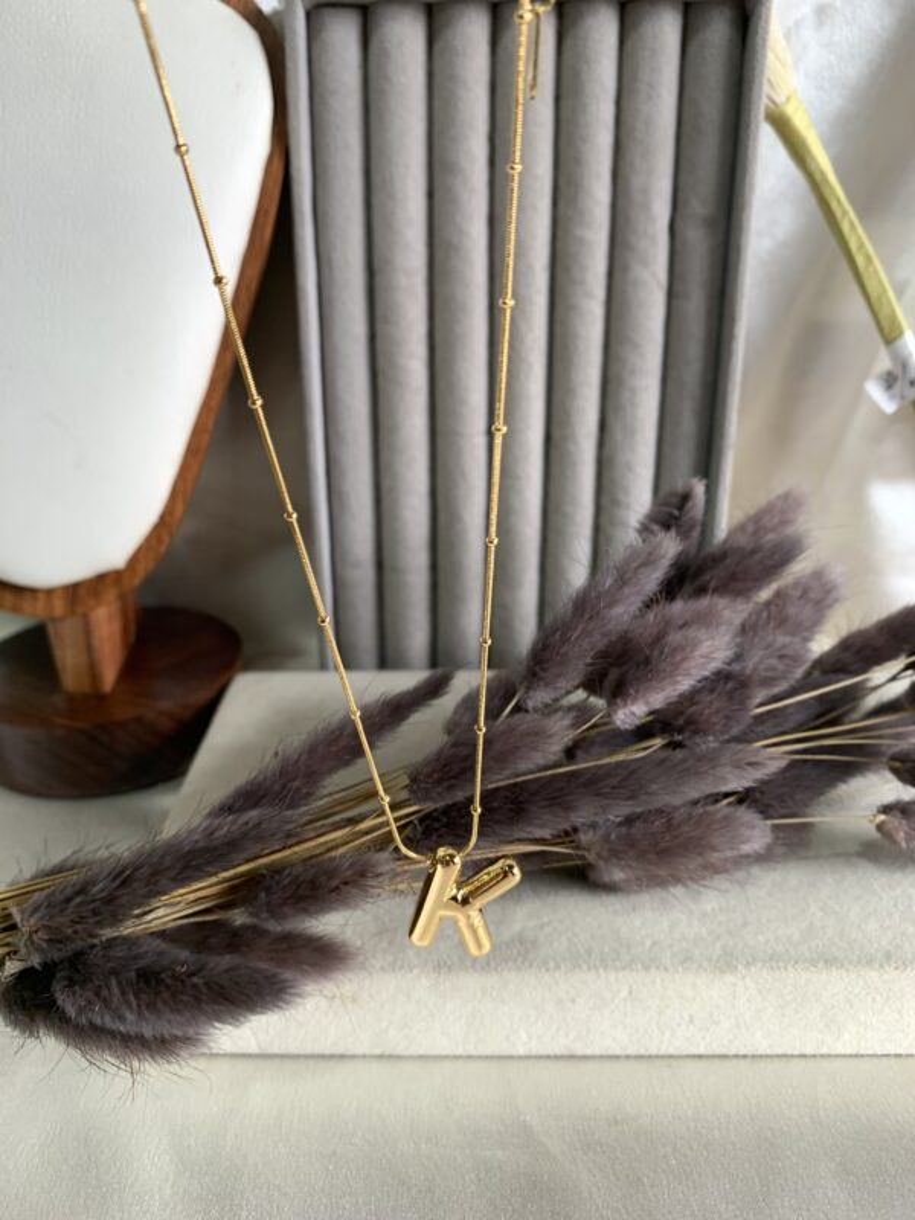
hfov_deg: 53.1
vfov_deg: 67.3
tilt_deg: -26.4
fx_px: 916
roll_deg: +0.8
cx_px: 458
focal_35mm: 26
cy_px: 610
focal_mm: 4.25
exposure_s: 1/100
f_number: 1.8
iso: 100
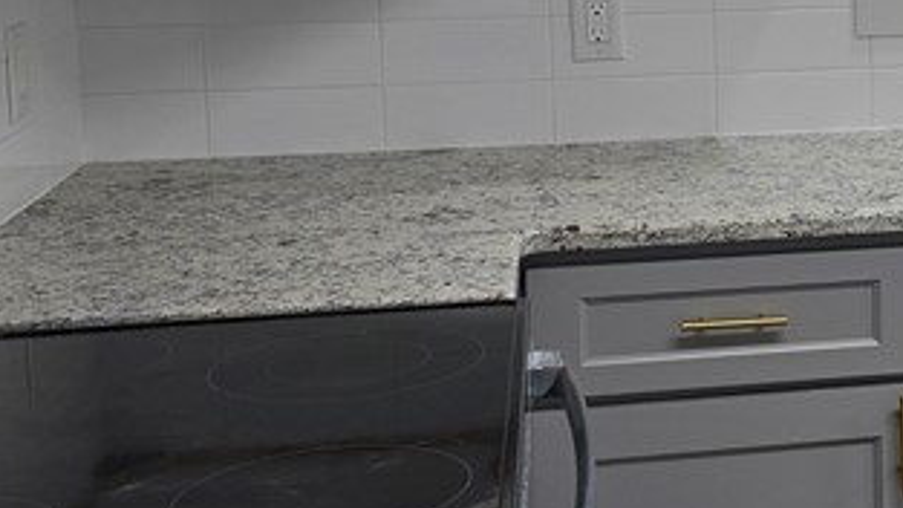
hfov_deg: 24.2
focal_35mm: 82
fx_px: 1963
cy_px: 40
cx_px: 990
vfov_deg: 14.6
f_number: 1.7
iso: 50
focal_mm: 6.3
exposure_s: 1/120
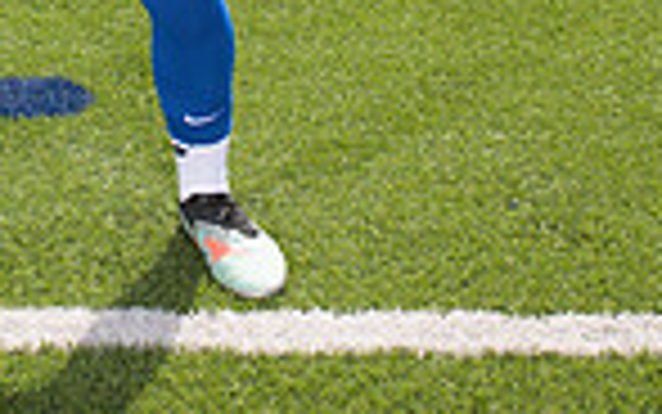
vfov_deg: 11.4
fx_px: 1805
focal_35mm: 100
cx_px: 32
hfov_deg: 20.3
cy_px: -486
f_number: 7.1
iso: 125
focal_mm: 32
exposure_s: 1/400
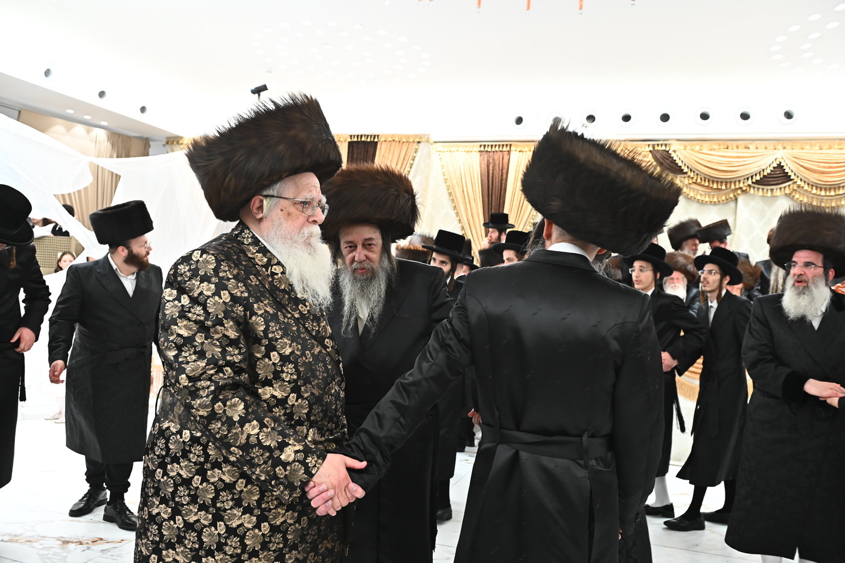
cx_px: 422
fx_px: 728
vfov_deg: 42.3
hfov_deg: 60.3
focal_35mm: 31
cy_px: 282
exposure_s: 1/200
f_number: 4.5
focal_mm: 31
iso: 2000
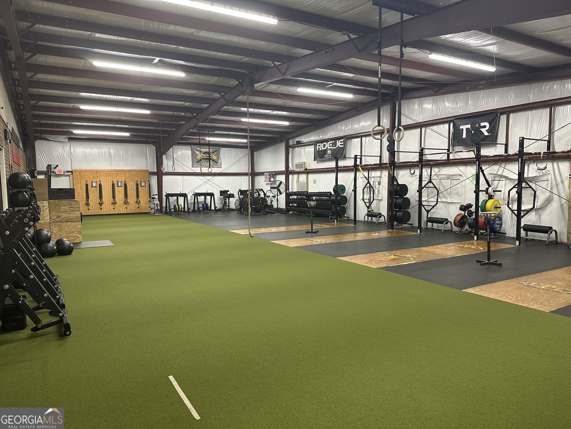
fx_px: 396
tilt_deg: -5.4
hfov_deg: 71.6
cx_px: 286
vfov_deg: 56.8
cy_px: 214
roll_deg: +0.9
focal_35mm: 24
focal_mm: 6.86
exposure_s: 1/60
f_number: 1.78
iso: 200
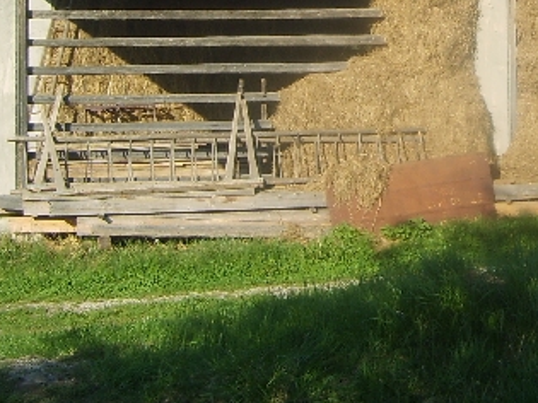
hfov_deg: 21.5
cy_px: -55
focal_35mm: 89
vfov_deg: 16.1
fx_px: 1383
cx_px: 494
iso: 50
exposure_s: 1/500
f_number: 2.8
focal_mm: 5.8
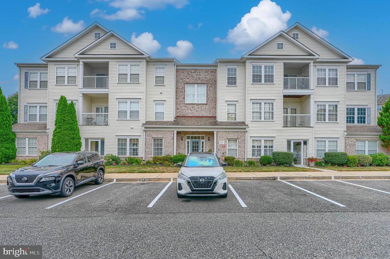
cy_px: 130
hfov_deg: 96.8
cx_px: 195
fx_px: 173
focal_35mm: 16
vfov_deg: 73.7
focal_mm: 16
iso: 200
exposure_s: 1/50
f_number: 6.3
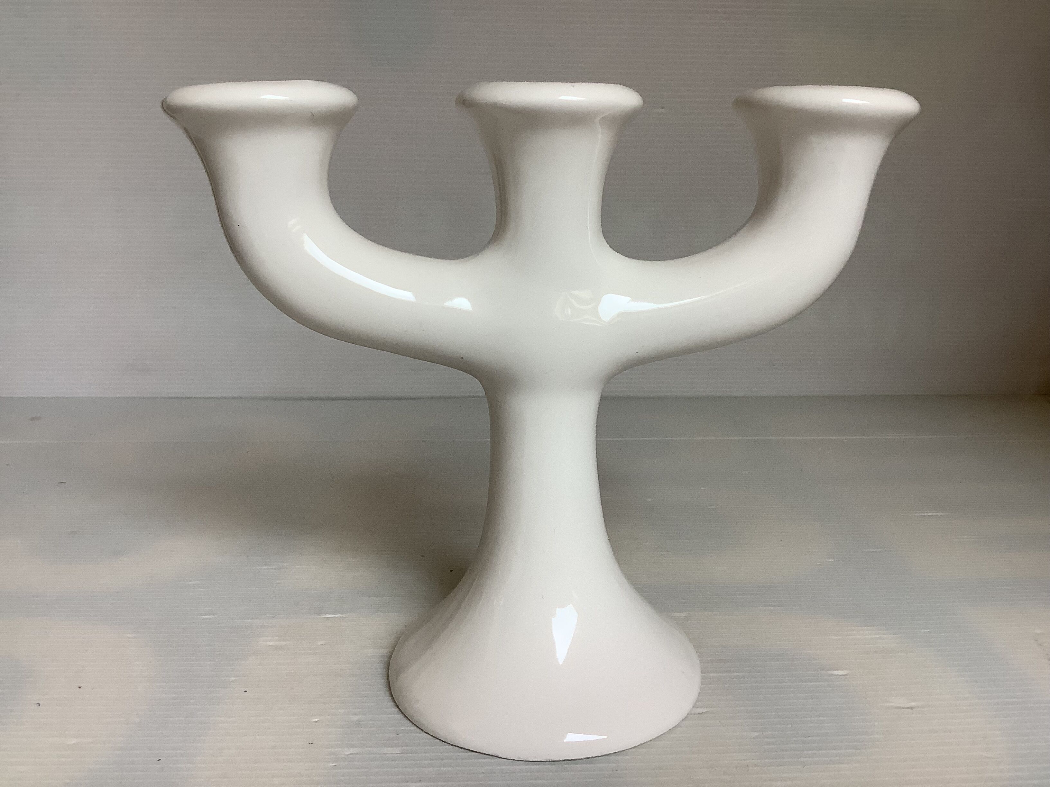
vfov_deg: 45.4
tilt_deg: -14.1
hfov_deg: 58.4
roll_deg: +0.1
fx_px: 940
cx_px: 525
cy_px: 394
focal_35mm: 31
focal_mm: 3.3
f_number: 2.4
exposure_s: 1/120
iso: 80
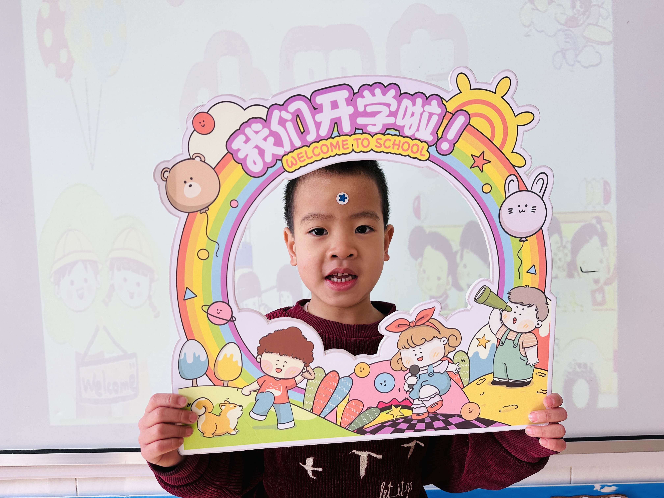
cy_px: 249
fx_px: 460
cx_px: 332
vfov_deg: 56.8
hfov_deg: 71.6
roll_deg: +1.9
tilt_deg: -4.8
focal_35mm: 24
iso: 80
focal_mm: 6.86
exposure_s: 1/276
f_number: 1.78
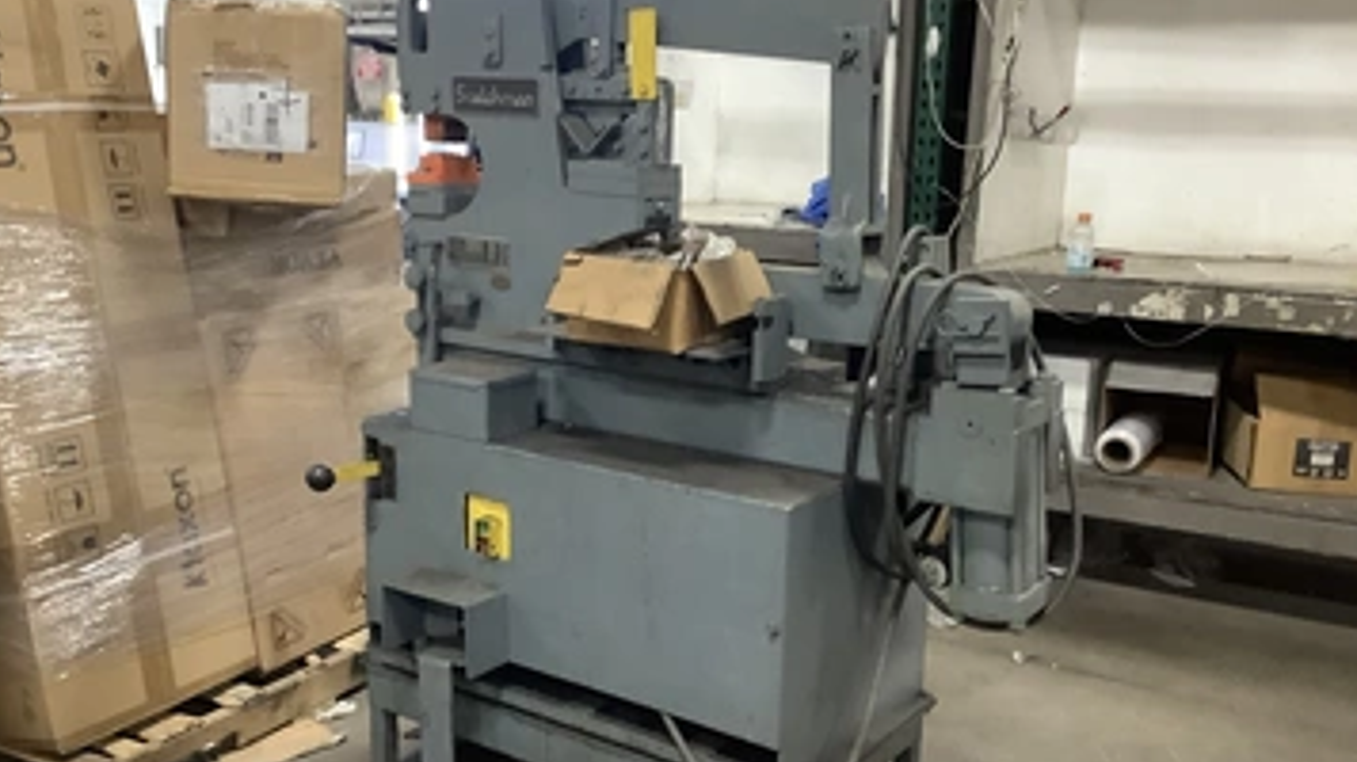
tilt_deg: -12.2
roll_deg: -1.8
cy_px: 434
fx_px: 1367
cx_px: 678
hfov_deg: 52.8
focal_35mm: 38
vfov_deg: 31.1
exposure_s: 1/30
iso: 500
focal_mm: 3.3
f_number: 2.4
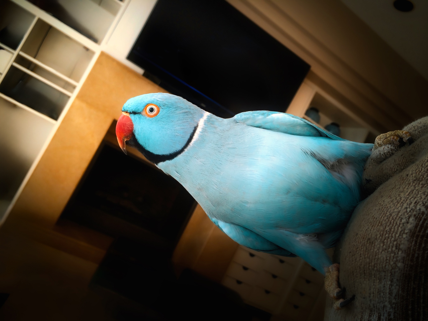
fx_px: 371
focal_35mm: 30
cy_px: 160
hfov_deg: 60.0
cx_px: 214
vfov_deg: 46.8
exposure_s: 1/60
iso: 40
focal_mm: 4.12
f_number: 2.2
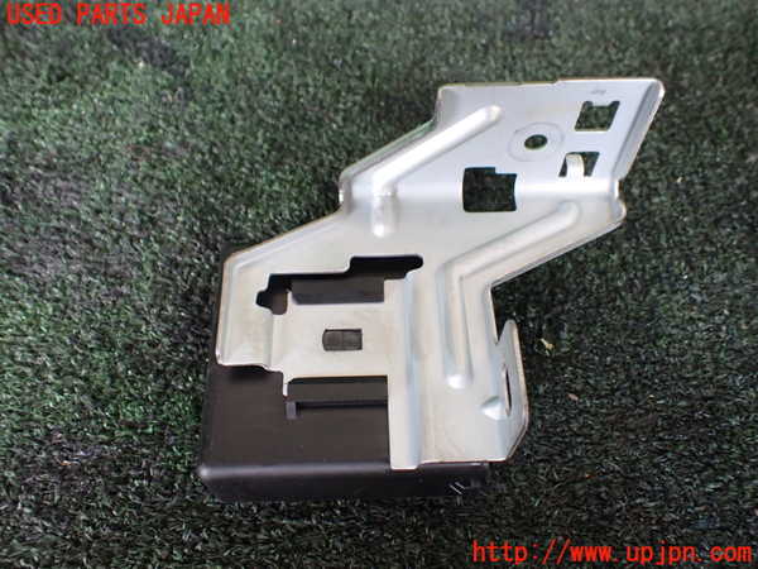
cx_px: 379
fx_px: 657
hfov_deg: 60.0
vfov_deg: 46.8
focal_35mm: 30
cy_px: 284
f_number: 2.3
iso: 800
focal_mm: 5.4
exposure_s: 1/50
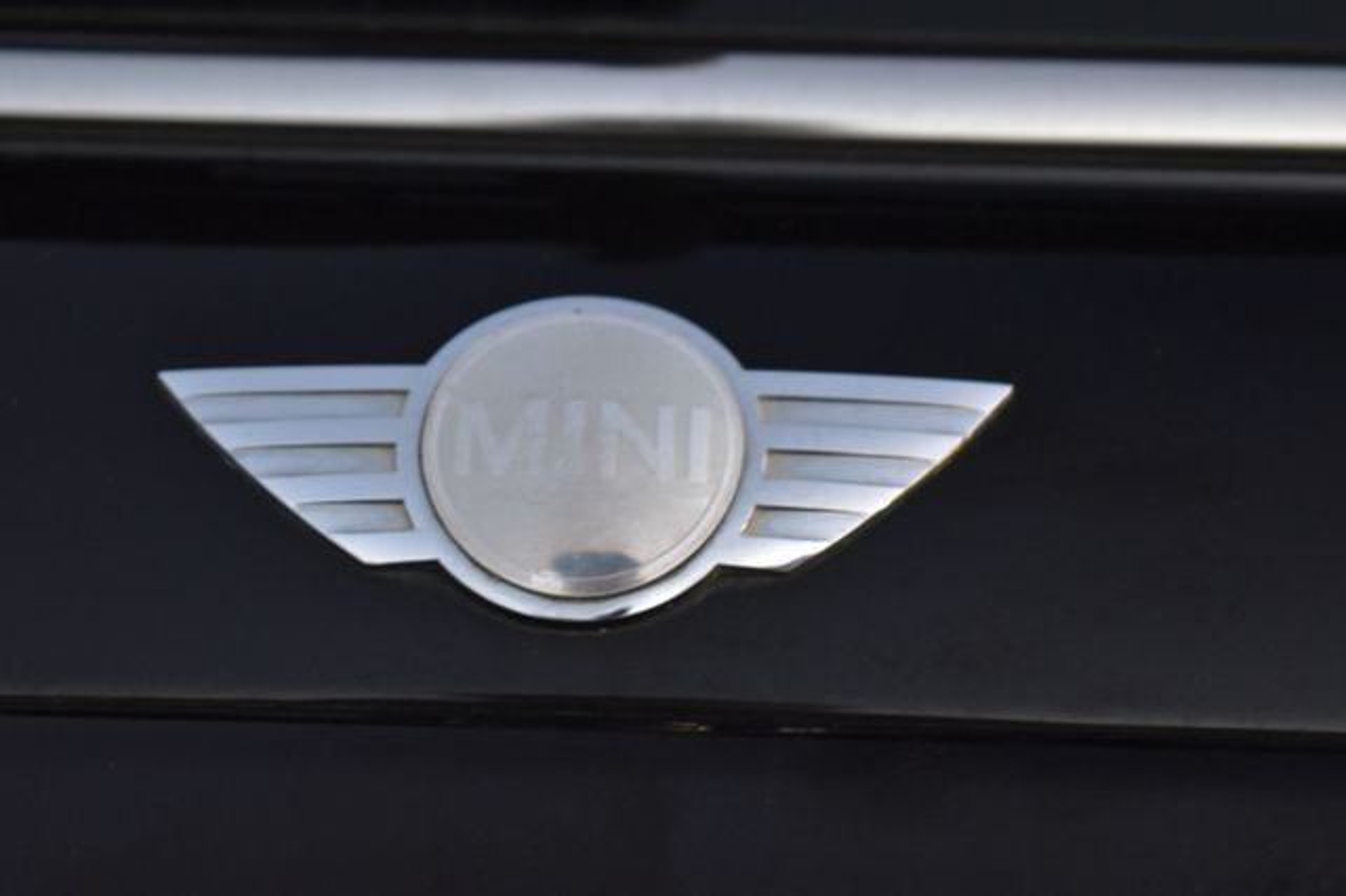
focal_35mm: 72
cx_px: 673
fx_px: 2690
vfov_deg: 18.9
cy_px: 448
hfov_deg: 28.1
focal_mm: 48
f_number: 5.3
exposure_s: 1/15
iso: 1600
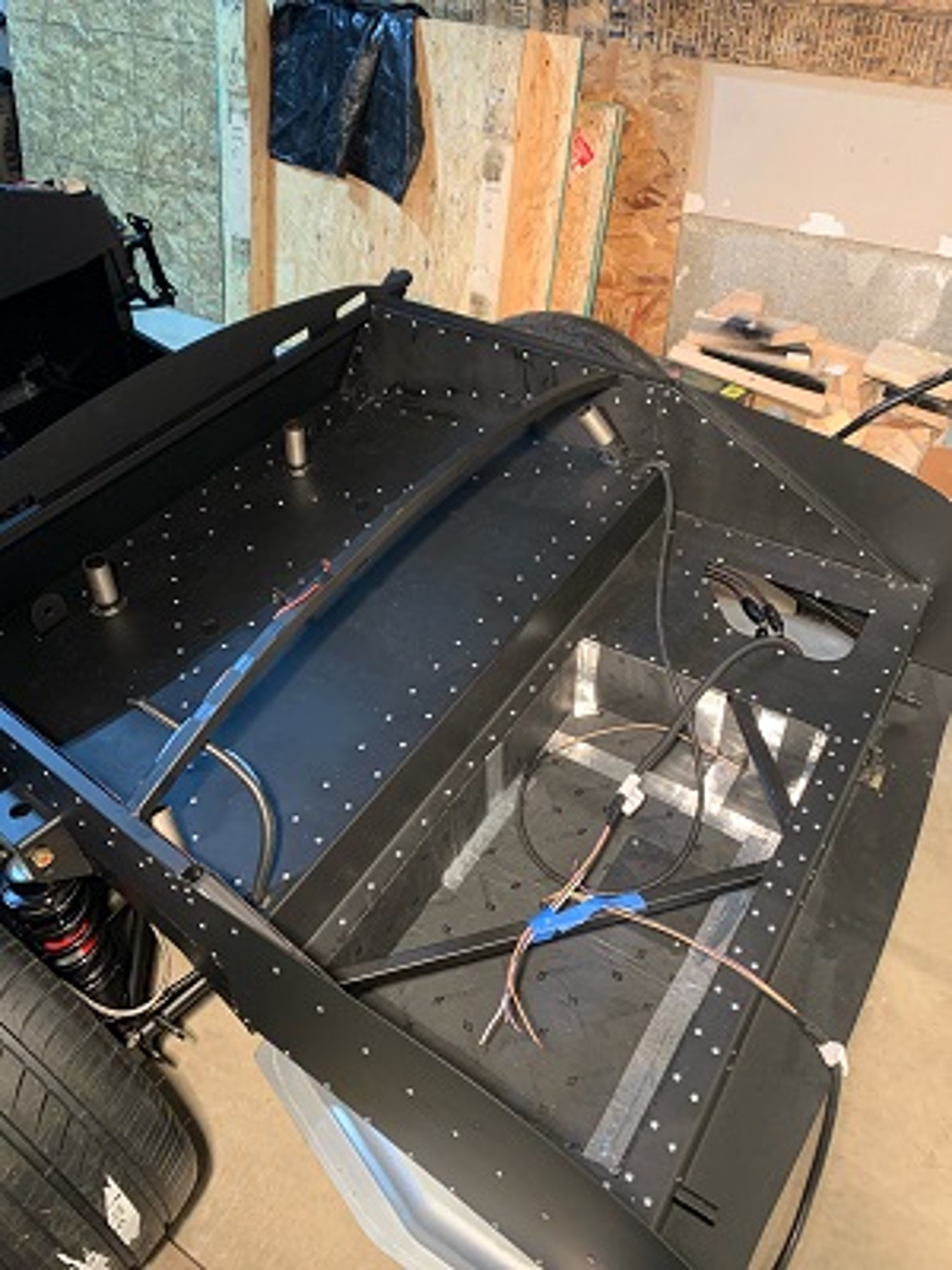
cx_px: 476
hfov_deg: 53.1
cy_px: 635
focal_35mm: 26
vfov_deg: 67.3
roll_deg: +4.5
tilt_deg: -41.3
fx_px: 953
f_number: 1.8
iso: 250
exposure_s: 1/40
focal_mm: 4.25
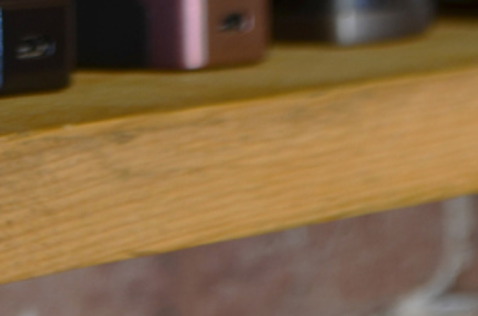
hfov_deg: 5.3
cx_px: -520
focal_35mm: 381
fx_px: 5051
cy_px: -382
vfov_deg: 3.5
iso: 100
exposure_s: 1/2.5
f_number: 5.6
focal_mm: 55
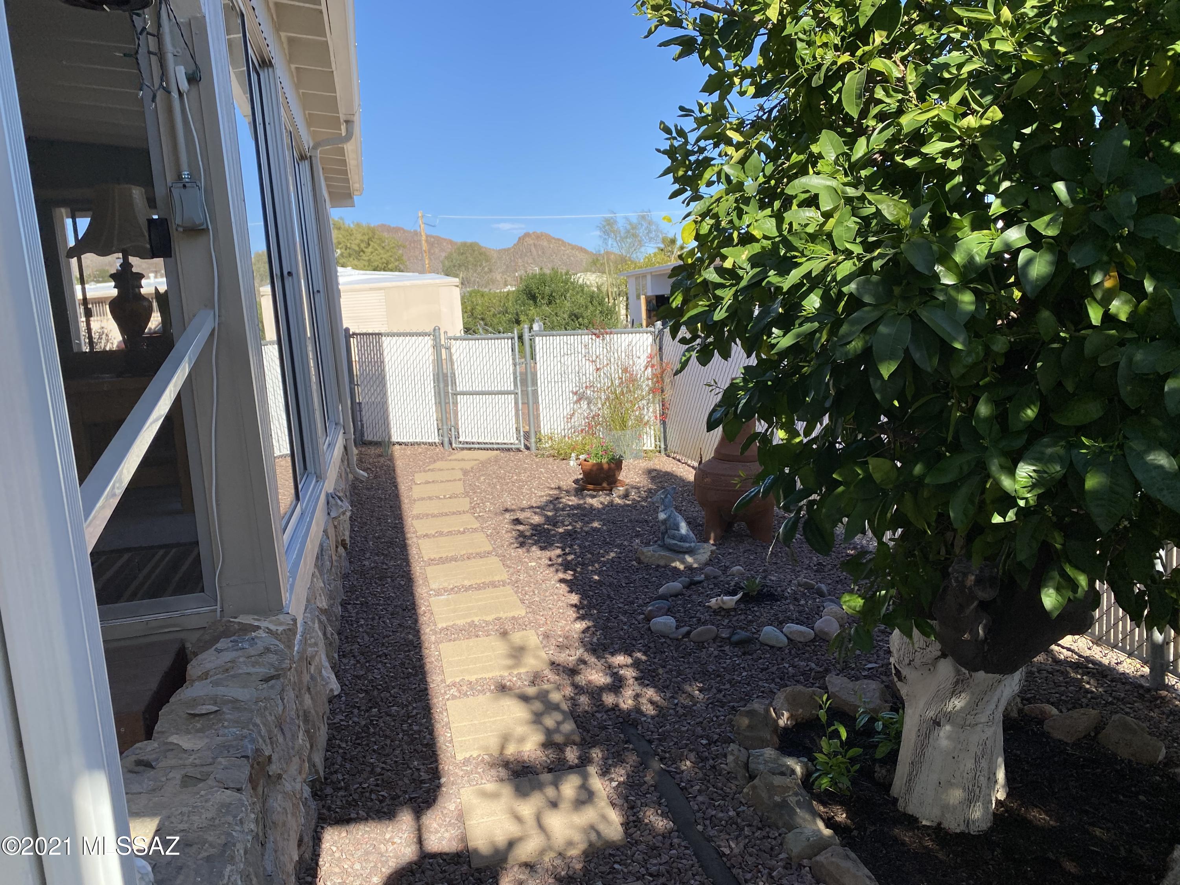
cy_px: 442
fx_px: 886
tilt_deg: -4.6
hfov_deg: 67.3
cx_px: 590
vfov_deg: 53.1
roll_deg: +4.3
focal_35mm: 26
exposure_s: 1/1653
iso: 32
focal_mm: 4.25
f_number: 1.8
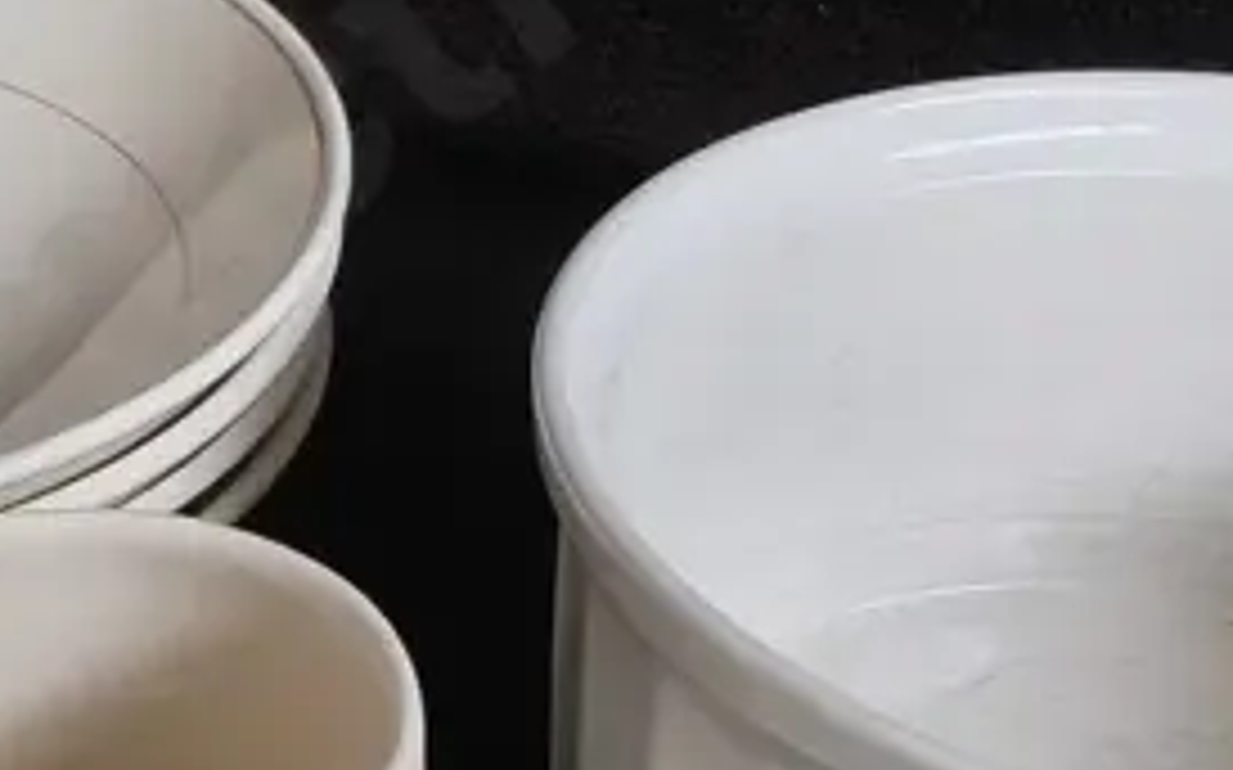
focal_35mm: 107
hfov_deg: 18.7
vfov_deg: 12.2
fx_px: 3594
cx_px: -122
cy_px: 455
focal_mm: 2.87
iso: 32
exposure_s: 1/161
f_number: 2
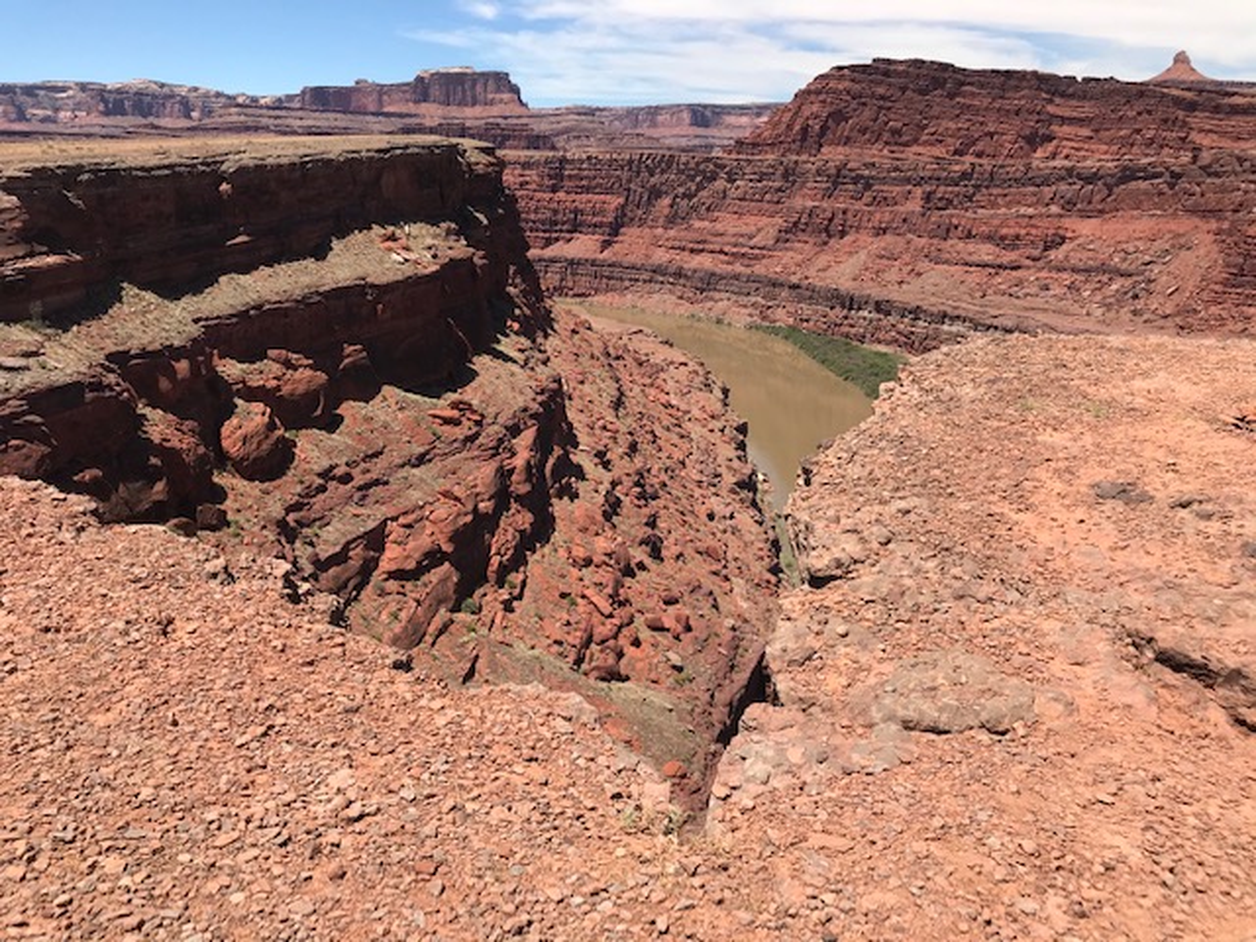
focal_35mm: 28
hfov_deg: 63.4
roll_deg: -1.0
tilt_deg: -16.4
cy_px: 471
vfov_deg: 49.7
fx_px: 1016
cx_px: 628
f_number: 1.8
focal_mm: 3.99
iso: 20
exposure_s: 1/2283
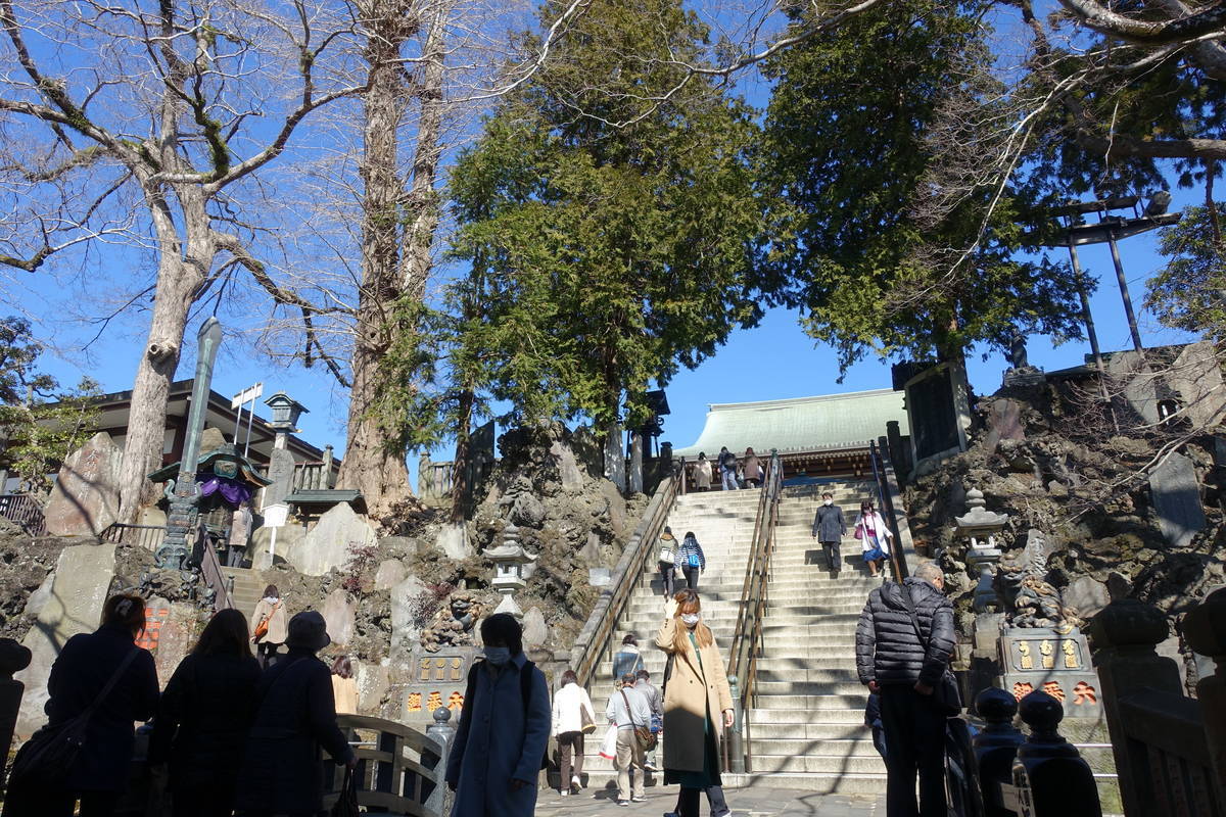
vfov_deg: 53.1
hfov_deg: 73.7
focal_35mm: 24
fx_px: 817
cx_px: 613
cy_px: 408
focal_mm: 8.8
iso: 125
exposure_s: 1/320
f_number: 5.6
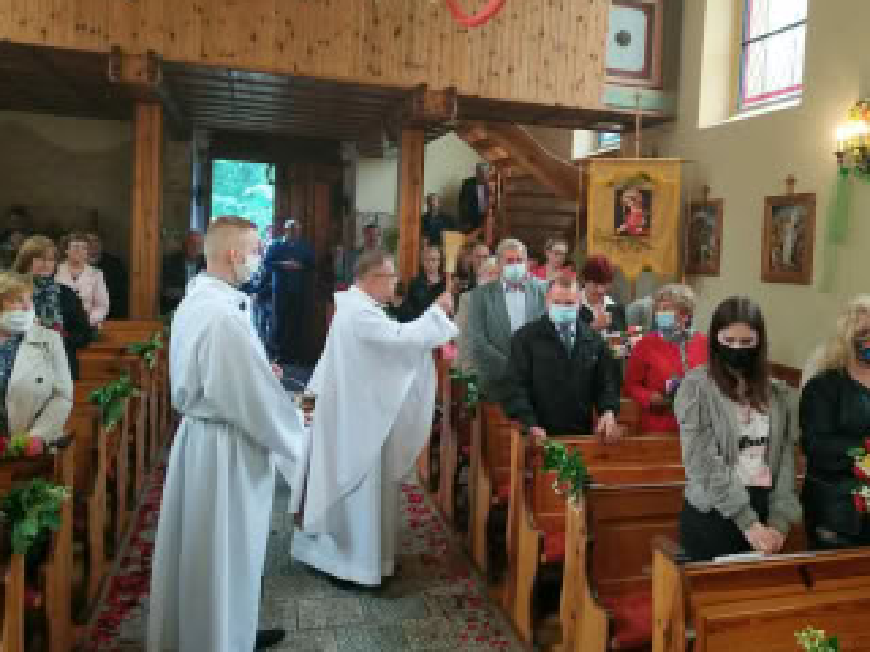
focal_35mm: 30
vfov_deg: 46.7
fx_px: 754
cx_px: 533
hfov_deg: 59.3
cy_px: 288
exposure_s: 1/25
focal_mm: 3.94
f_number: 1.9
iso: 320
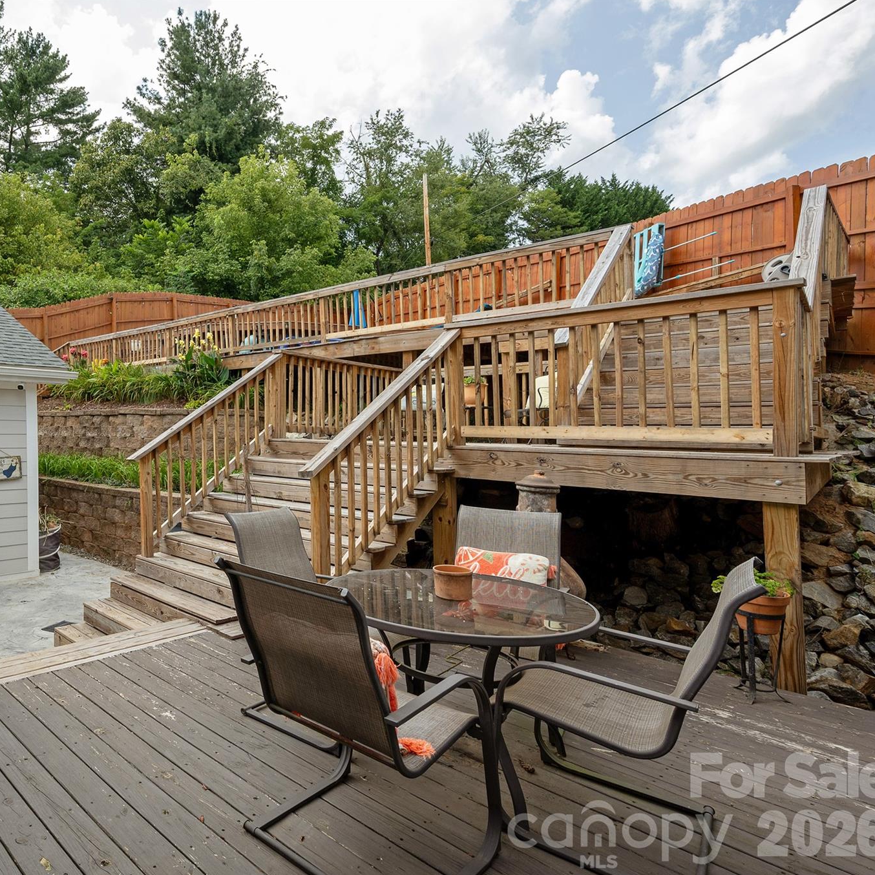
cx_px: 235
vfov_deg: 80.7
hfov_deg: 75.7
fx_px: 515
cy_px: 438
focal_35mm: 18
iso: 320
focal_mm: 14
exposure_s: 1/400
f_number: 7.1
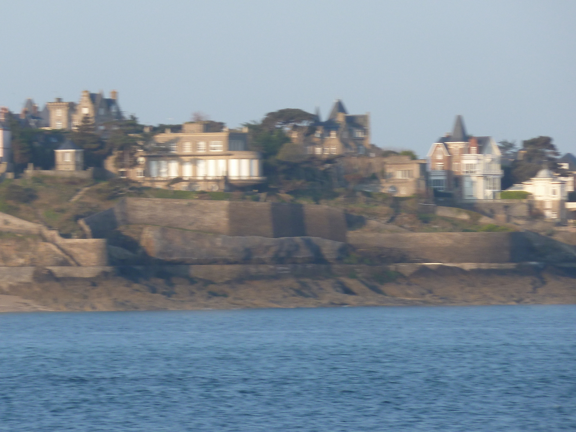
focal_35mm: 399
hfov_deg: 5.0
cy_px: 216
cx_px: 288
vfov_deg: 3.7
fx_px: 6639
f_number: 4.9
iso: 80
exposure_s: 1/160
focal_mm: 49.2
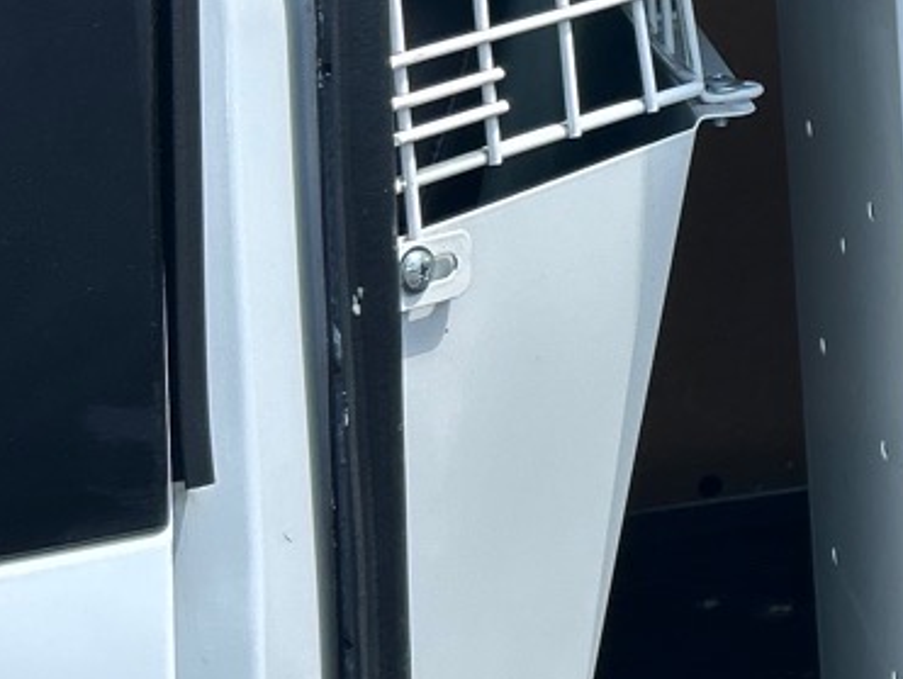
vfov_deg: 13.2
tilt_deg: -14.3
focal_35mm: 112
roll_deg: -1.7
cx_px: 1626
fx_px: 2924
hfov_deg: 15.2
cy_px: 165
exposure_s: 1/2841
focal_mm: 5.7
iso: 50
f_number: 1.5
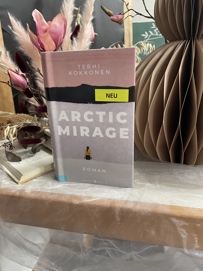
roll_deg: +2.4
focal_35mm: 26
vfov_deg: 67.3
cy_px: 136
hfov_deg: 53.1
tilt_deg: -18.0
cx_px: 102
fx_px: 203
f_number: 1.6
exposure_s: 1/60
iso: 160
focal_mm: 4.2
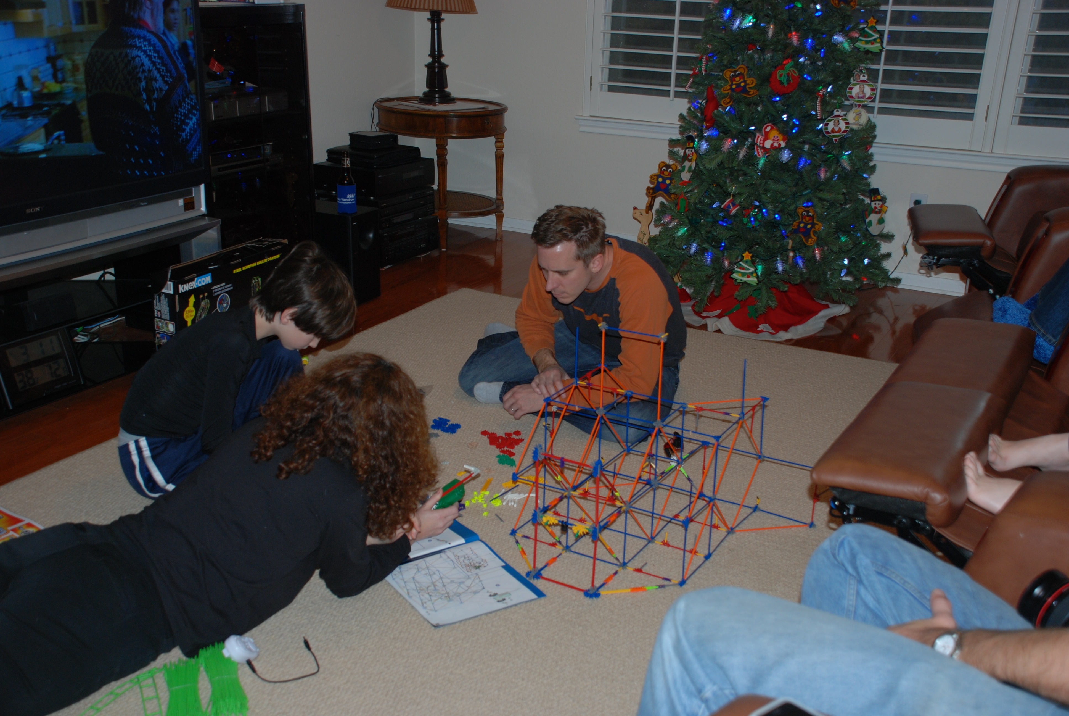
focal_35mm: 39
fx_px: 1159
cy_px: 358
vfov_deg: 34.3
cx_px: 534
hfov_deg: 49.5
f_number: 4
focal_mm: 26
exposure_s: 1/60
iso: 200
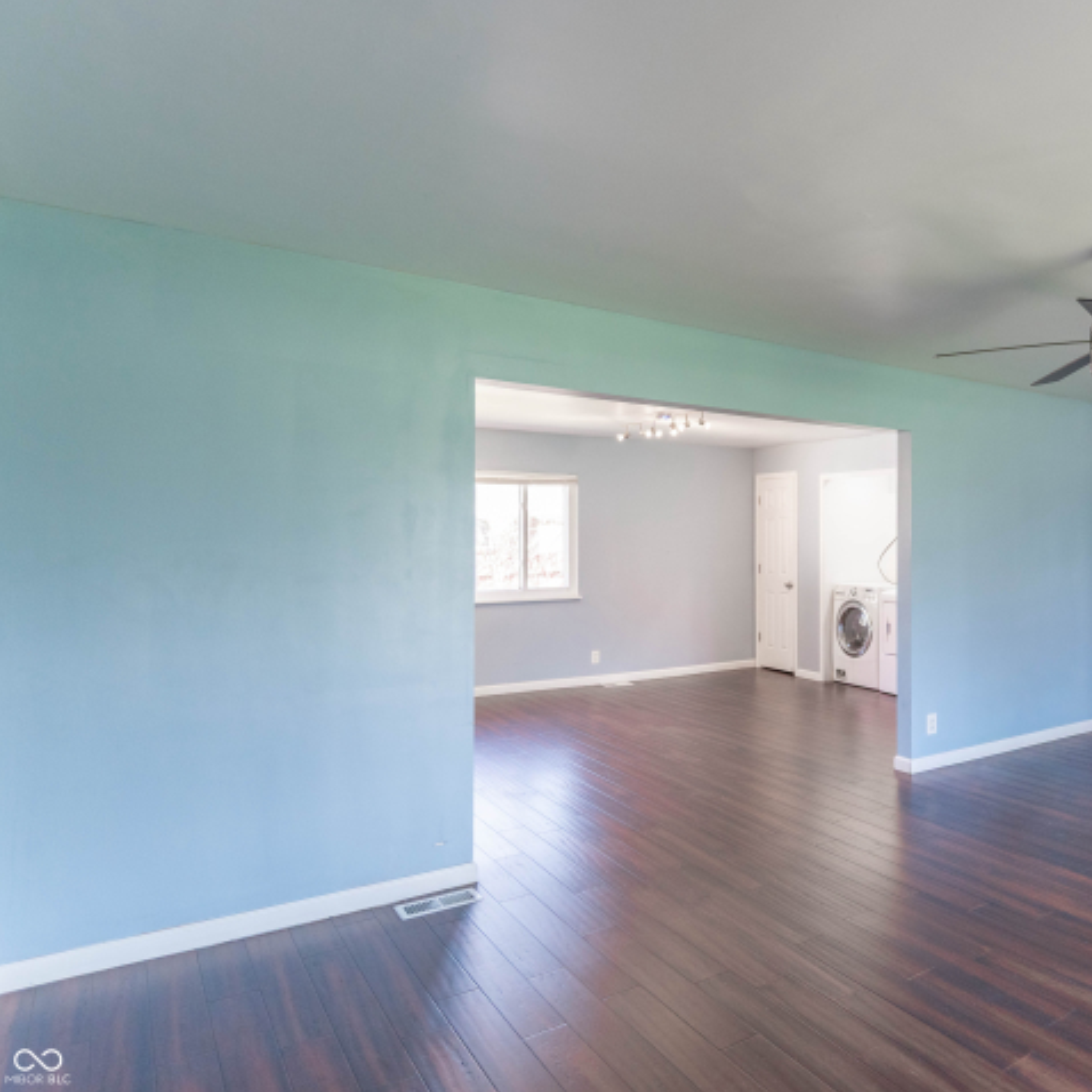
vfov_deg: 65.0
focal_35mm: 24
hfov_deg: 60.7
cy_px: 528
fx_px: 857
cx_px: 844
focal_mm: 18
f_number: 5
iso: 800
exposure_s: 1/50
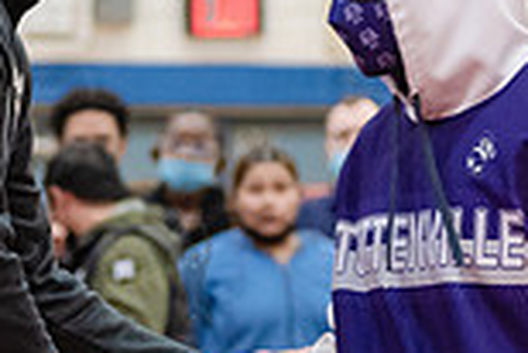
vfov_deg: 4.6
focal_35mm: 302
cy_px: 269
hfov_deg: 6.8
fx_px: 4433
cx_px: 192
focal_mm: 80
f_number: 3.5
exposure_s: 1/320
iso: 4000
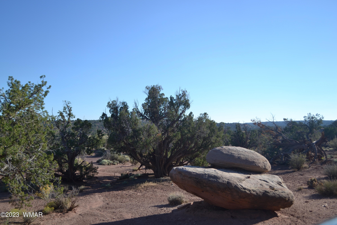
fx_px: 337
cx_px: 168
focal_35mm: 36
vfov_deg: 36.9
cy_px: 112
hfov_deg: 53.1
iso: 100
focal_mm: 24
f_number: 4
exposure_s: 1/640
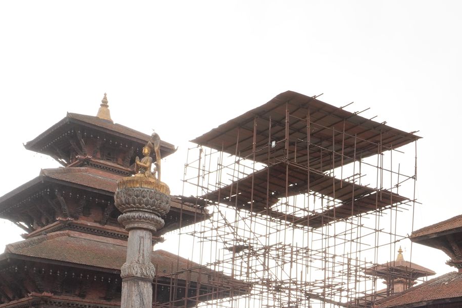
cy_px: 303
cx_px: 426
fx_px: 680
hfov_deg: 35.1
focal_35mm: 53
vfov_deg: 24.4
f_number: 16
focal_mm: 24
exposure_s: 1/100
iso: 800
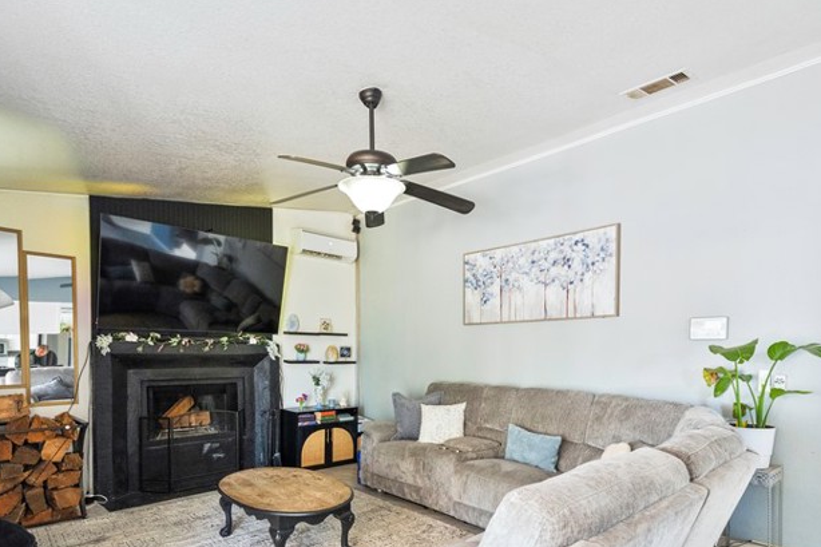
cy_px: 373
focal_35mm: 20
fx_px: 456
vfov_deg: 60.2
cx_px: 412
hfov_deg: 84.0
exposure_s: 1/160
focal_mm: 12
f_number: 4
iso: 2000
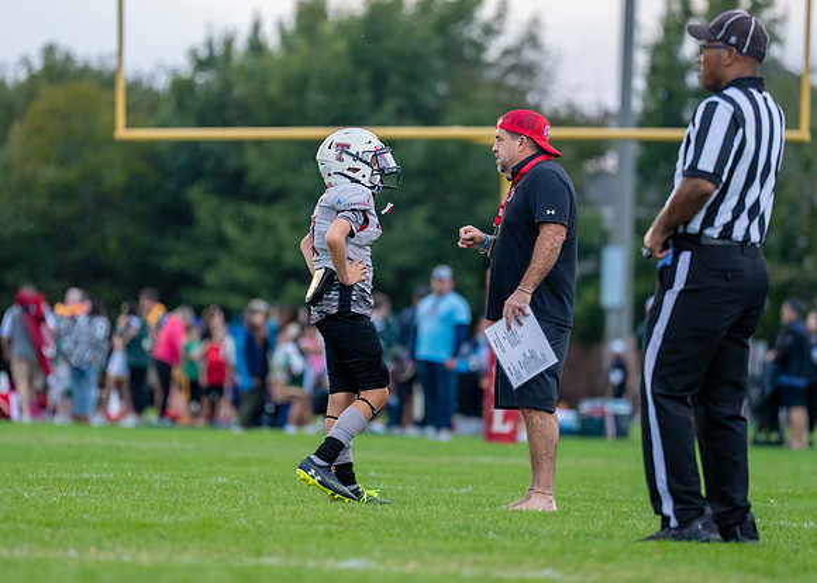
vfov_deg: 4.7
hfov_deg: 6.6
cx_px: 424
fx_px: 7054
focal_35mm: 304
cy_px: 280
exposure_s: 1/1250
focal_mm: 200
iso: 1250
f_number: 2.8
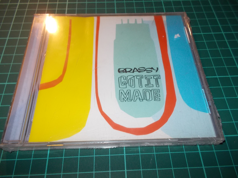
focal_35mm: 29
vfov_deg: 48.2
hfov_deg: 61.7
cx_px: 119
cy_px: 89
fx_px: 199
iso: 200
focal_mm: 4.1
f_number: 3.3
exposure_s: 1/30
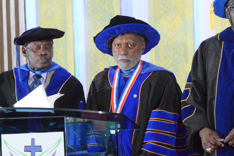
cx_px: 133
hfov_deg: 6.9
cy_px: 72
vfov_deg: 4.6
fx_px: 1942
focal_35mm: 299
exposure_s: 1/200
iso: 6400
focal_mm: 116
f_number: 10
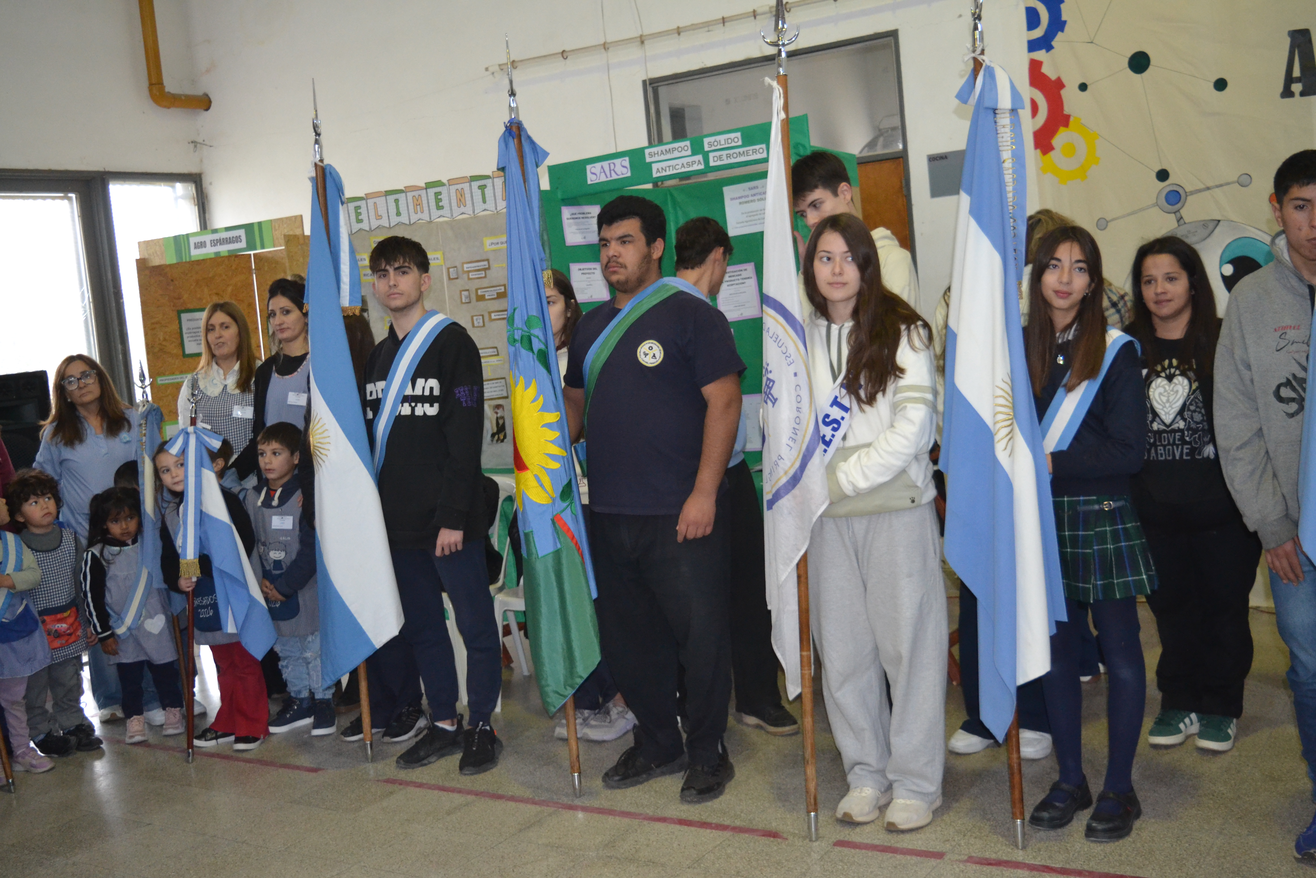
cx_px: 658
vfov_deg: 35.5
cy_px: 439
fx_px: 1371
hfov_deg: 51.3
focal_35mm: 38
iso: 1600
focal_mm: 25
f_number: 4
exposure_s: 1/60
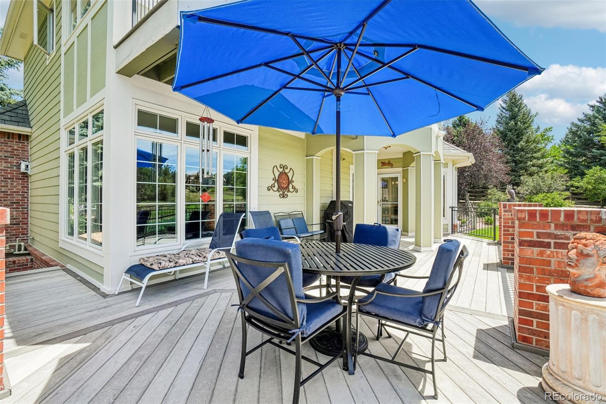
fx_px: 252
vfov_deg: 77.3
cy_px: 202
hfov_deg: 100.4
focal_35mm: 15
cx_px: 303
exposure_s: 1/500
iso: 400
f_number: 8
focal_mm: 10
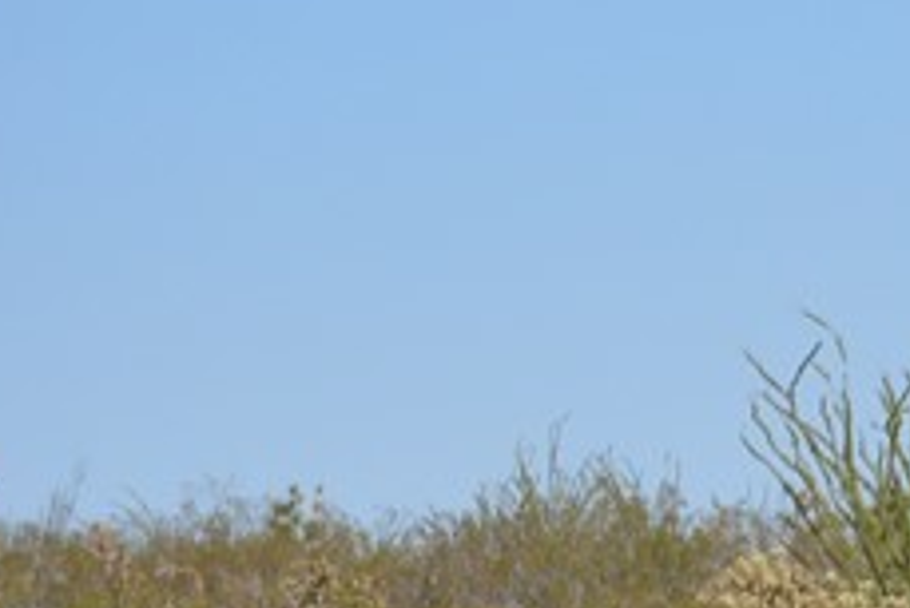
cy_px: 544
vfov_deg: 3.5
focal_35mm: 391
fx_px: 9899
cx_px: 2031
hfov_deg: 5.1
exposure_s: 1/1600
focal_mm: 55
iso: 400
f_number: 7.1
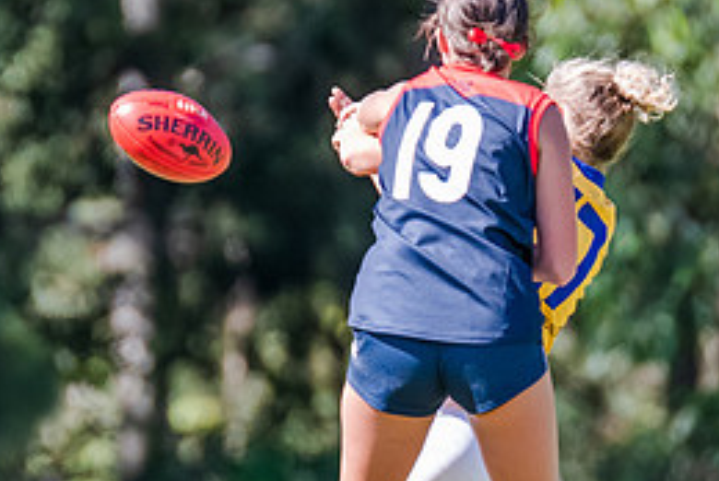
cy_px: 156
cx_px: 316
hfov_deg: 1.4
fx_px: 29572
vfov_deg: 0.9
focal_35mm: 1479
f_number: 4.5
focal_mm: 420
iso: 800
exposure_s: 1/1600
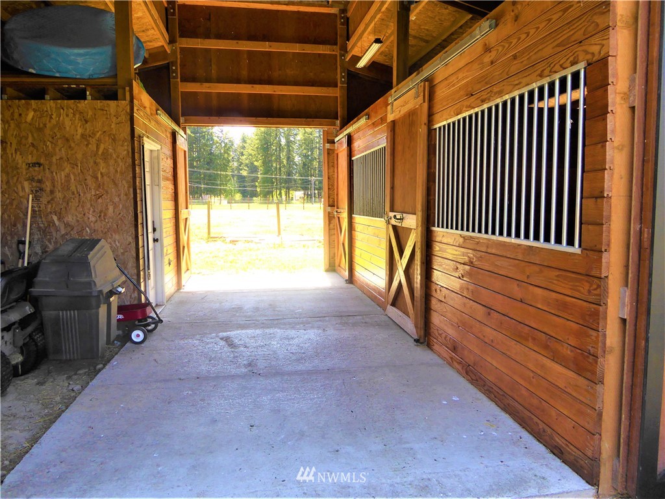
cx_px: 332
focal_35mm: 25
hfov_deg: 69.4
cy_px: 250
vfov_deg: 54.9
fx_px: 480
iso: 100
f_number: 3.3
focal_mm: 4.3
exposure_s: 1/100
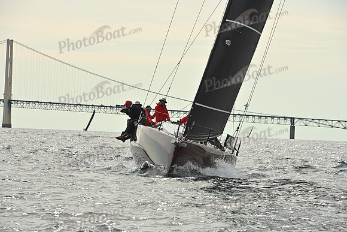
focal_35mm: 200
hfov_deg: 10.3
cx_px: 174
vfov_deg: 6.9
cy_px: 116
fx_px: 1928
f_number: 11
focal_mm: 200
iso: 320
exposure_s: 1/1000
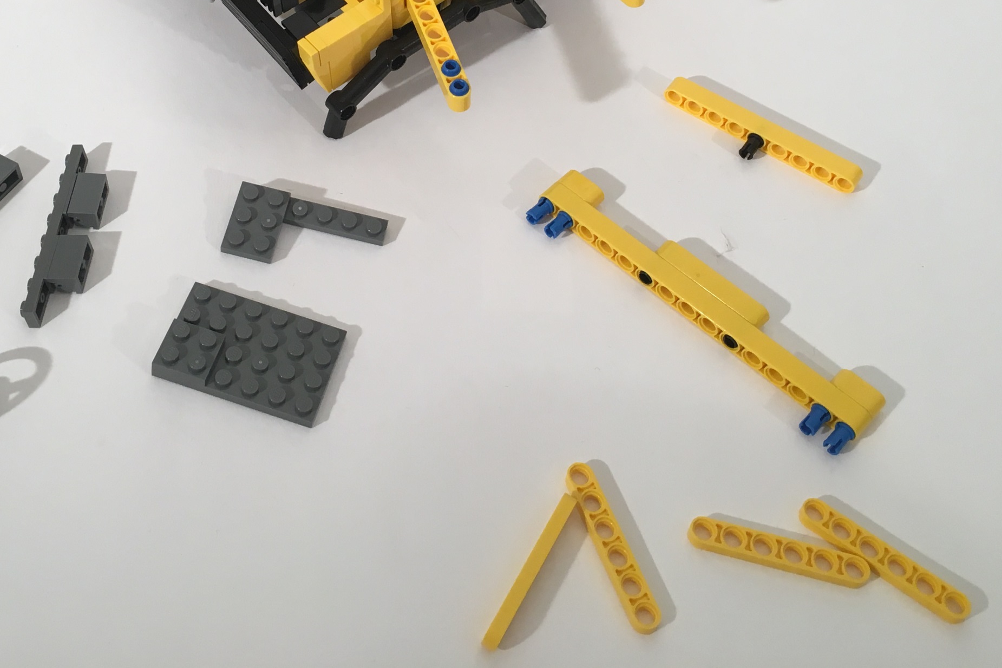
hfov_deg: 42.6
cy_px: 96
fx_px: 1280
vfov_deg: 28.4
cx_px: 426
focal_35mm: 46
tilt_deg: -47.8
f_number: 2.2
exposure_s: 1/40
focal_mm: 4.15
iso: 25
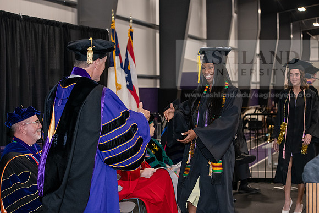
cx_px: 160
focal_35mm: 70
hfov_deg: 28.8
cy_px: 106
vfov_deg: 19.5
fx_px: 620
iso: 2500
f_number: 5
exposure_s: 1/200
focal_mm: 70
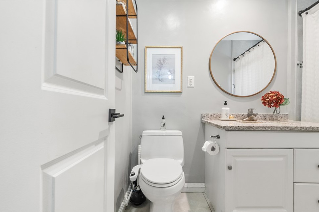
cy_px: 112
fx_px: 142
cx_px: 167
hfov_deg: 96.7
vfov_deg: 73.6
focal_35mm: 16
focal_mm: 10
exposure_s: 1/4
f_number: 7.1
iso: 320
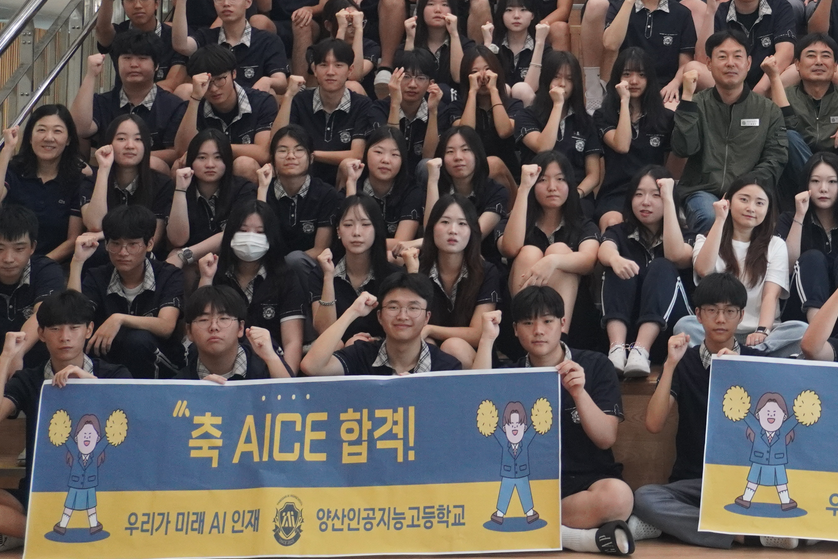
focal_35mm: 78
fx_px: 1819
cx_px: 732
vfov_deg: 17.0
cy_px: -18
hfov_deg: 25.3
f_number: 4
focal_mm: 23
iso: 1250
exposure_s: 1/160
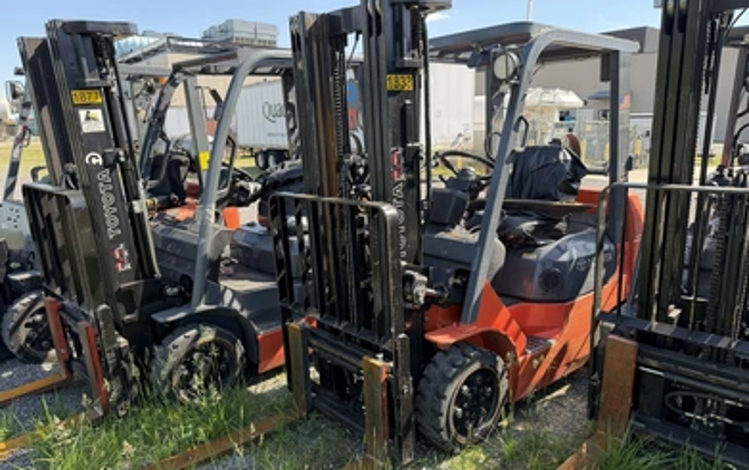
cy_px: 267
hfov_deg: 70.4
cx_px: 368
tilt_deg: -12.0
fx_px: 531
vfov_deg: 47.5
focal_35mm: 26
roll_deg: +0.0
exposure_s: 1/888
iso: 100
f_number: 1.78
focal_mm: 6.76
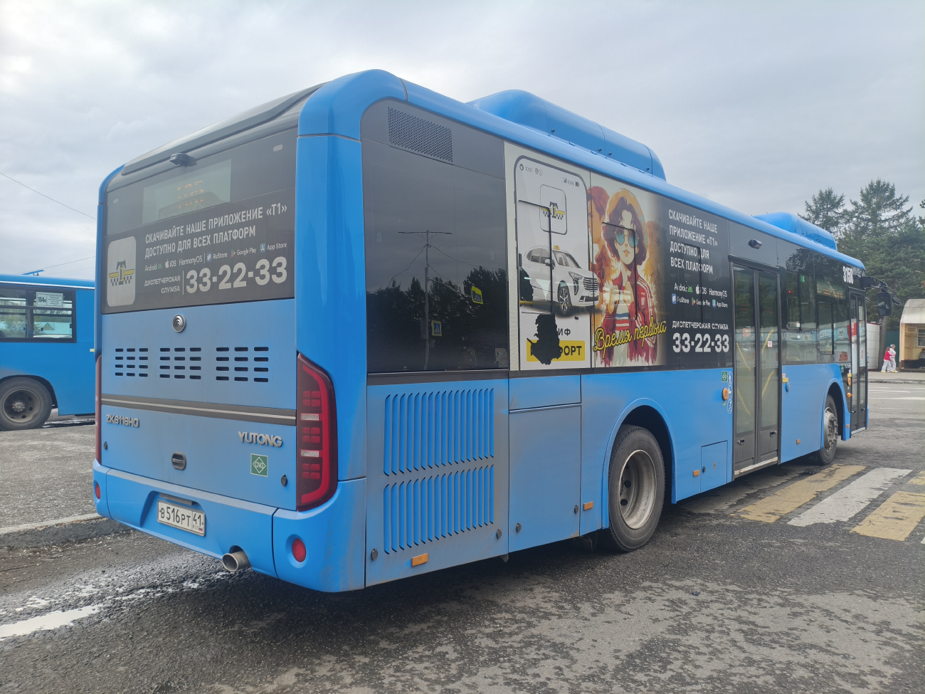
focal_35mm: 26
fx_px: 695
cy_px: 347
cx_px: 462
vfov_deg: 53.1
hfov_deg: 67.3
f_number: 1.5
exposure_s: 1/626
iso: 80
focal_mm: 4.94
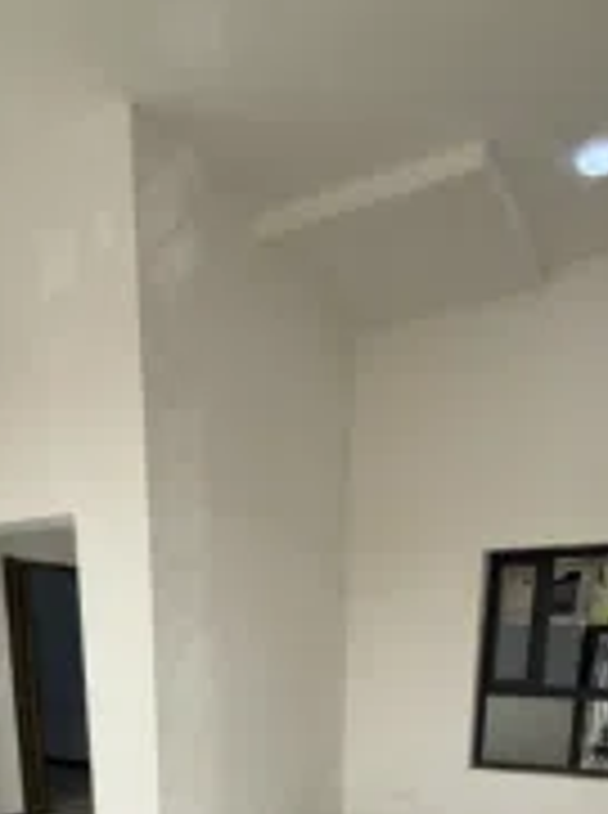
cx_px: 311
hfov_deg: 45.3
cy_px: 859
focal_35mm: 31
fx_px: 729
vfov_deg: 46.2
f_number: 2.2
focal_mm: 2.22
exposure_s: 1/942
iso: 50
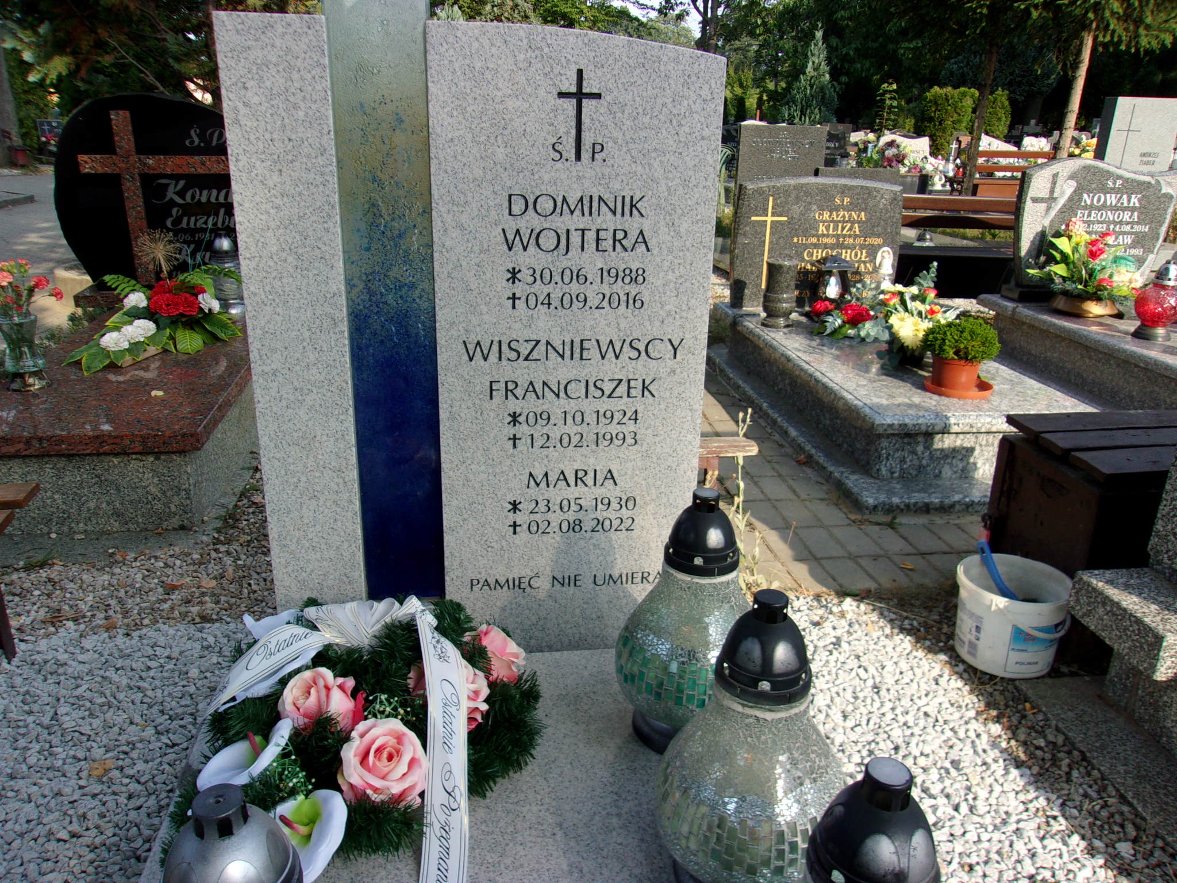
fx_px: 918
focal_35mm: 27
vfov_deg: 51.4
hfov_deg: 65.3
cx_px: 588
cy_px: 442
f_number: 10.4
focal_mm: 4.9
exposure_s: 1/38
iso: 80
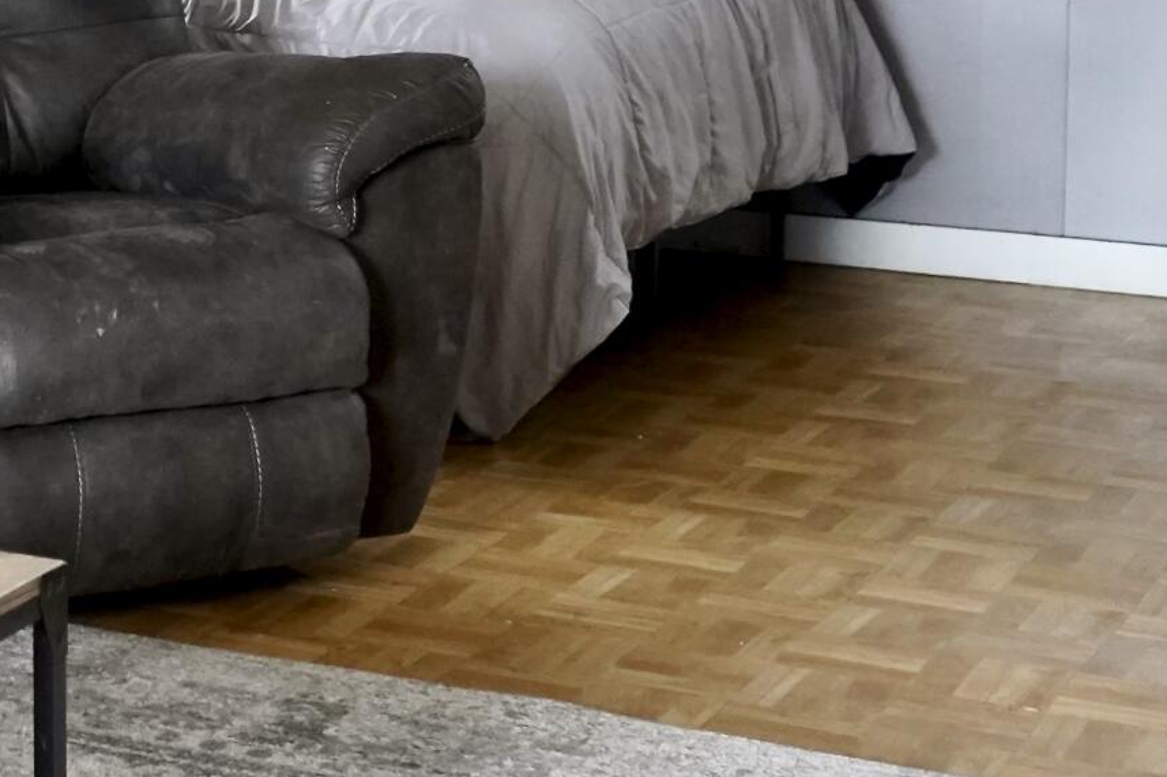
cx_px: -172
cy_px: -95
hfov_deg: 19.8
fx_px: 3176
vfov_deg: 13.6
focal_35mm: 98
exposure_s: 1/160
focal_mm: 28
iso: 4000
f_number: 3.5
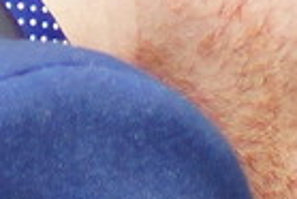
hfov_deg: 1.2
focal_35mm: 1748
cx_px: 515
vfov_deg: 0.8
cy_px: -140
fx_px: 14436
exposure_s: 1/500
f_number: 3.2
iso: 200
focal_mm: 90
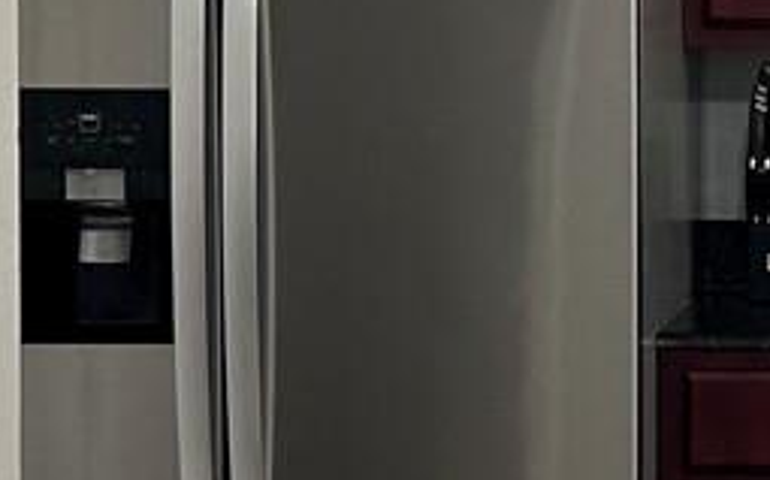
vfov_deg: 7.6
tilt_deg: -4.0
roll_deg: -0.3
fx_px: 3628
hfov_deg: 11.6
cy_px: 151
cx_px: 1184
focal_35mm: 173
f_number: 1.5
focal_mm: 5.7
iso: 80
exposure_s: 1/60
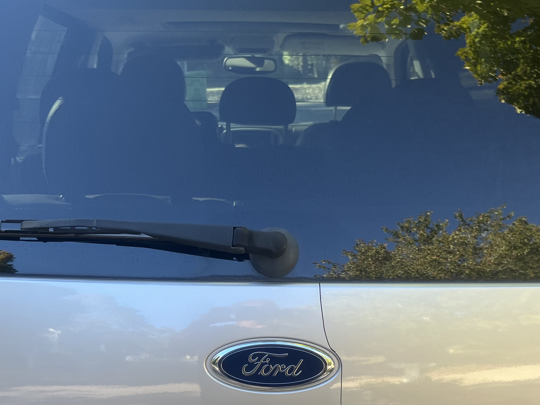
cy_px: 333
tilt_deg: -26.5
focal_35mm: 46
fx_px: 718
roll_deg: +0.0
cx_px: 243
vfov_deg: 30.6
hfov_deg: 41.2
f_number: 1.6
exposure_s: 1/232
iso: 40
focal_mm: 5.1
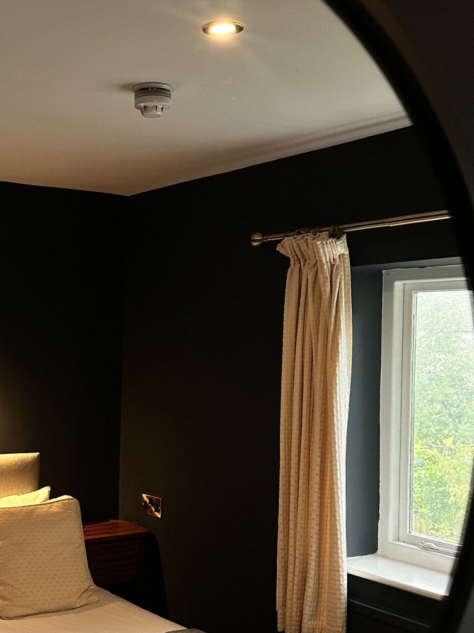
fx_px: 895
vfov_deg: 38.9
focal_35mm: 49
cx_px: 102
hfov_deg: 29.1
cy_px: 351
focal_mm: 6.86
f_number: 1.78
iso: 125
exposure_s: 1/100
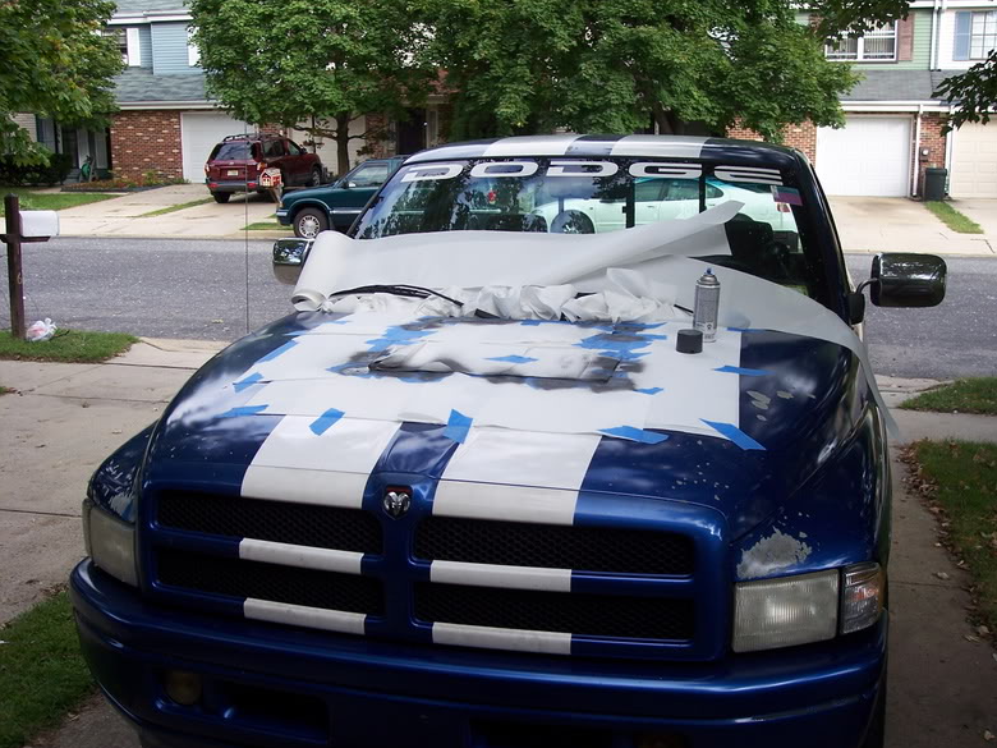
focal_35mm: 40
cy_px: 372
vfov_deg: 36.0
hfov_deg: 46.8
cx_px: 510
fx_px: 1152
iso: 100
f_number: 3.4
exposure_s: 1/180
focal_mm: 8
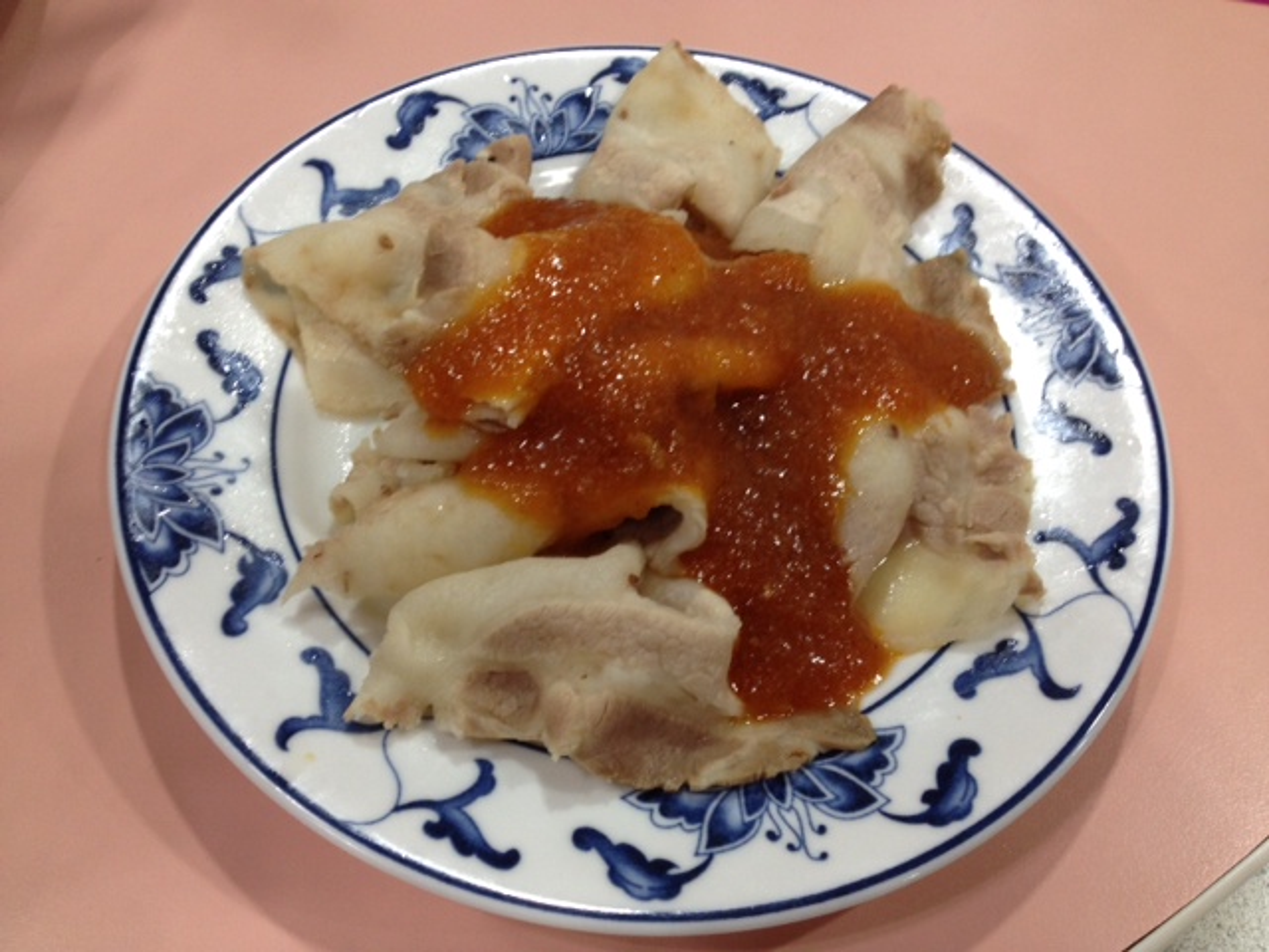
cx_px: 634
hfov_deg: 52.6
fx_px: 1283
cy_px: 476
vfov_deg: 40.7
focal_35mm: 35
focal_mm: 4.28
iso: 100
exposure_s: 1/20
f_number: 2.4
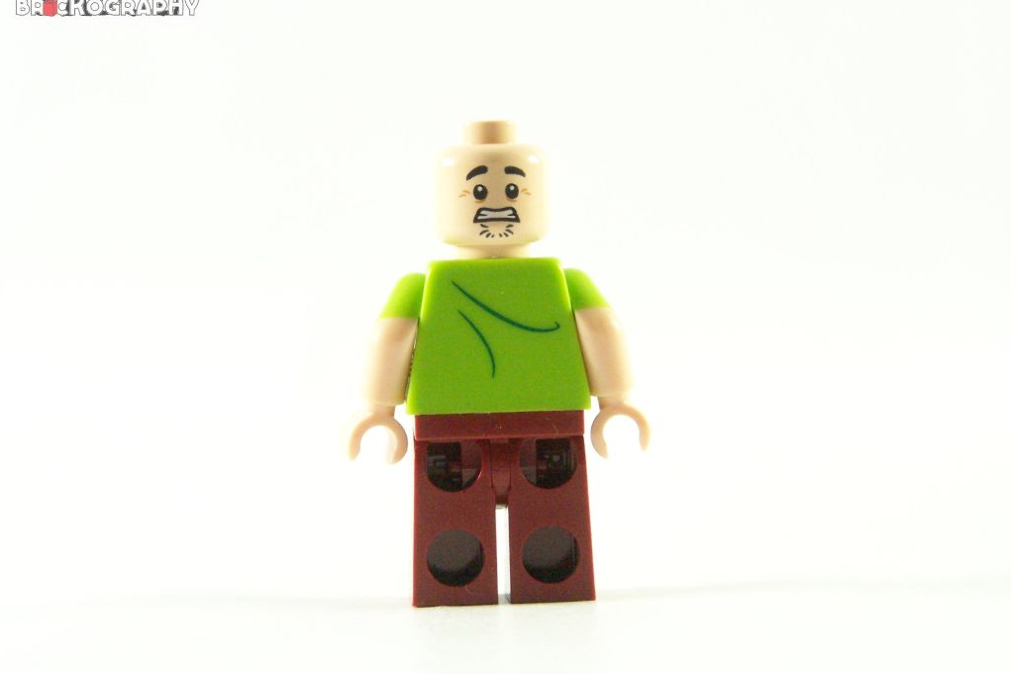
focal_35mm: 122
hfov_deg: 16.8
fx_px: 3426
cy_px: 335
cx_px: 505
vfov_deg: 11.2
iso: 400
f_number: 3.6
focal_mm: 19.4
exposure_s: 1/60
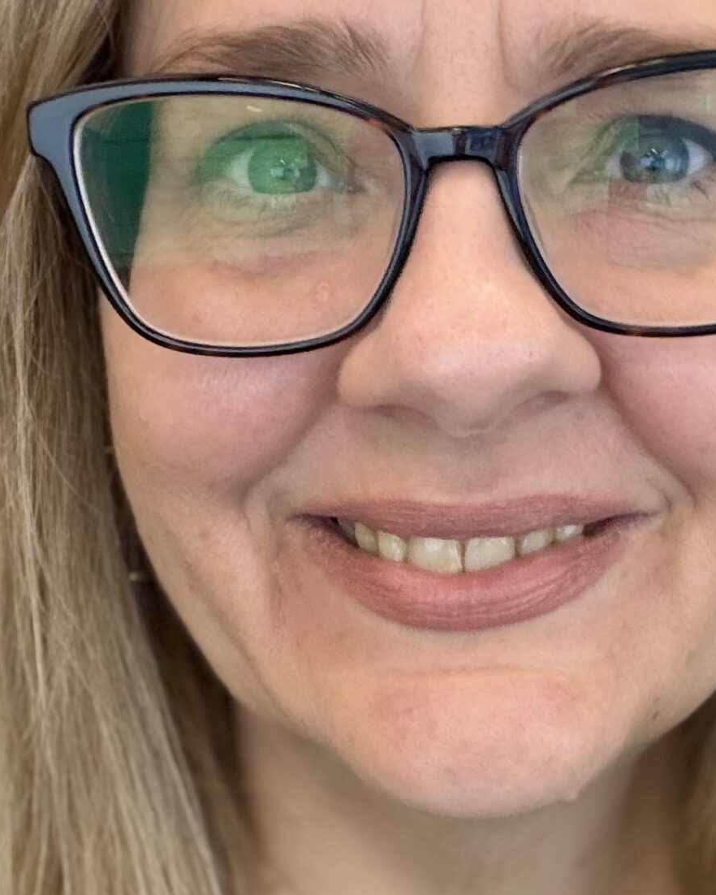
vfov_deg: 27.9
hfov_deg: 22.5
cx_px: 426
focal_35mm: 68
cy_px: 494
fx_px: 1801
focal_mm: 2.71
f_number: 1.9
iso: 320
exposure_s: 1/42
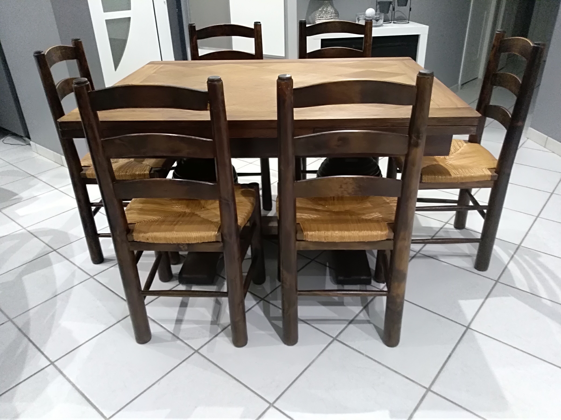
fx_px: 421
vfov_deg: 53.1
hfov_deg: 67.3
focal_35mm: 26
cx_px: 280
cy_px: 210
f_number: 2
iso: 790
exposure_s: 1/14.3
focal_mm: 3.54
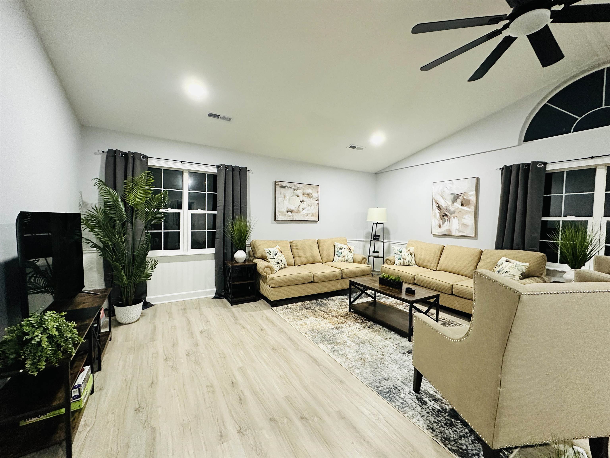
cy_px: 229
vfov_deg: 85.7
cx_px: 305
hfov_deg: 102.1
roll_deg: -1.4
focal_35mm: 14
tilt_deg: -2.4
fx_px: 247
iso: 640
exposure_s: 1/60
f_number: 2.2
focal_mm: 2.22
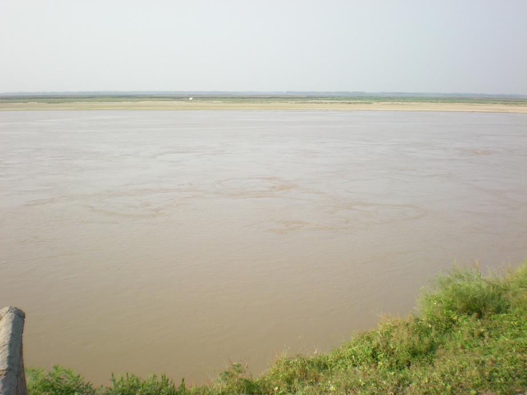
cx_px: 264
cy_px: 198
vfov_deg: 37.7
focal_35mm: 38
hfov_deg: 49.0
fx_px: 579
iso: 200
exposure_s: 1/725
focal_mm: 6.3
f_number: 4.6
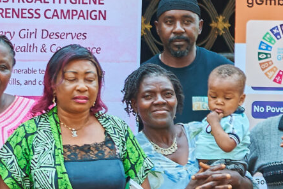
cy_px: 185
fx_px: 2273
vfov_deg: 4.8
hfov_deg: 7.1
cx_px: -33
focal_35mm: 289
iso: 100
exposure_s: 1/250
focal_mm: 50
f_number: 2.8
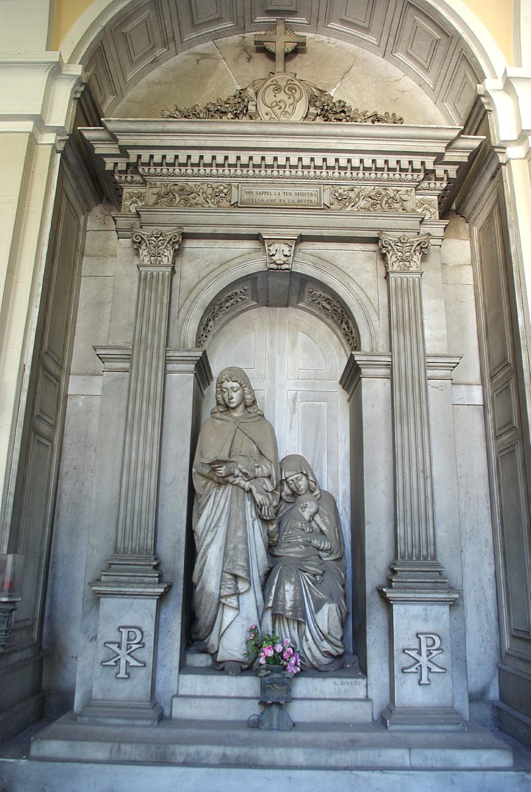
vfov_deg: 67.3
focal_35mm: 27
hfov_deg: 48.1
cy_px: 396
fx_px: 595
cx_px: 266
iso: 200
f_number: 5.6
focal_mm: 18
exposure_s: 1/15
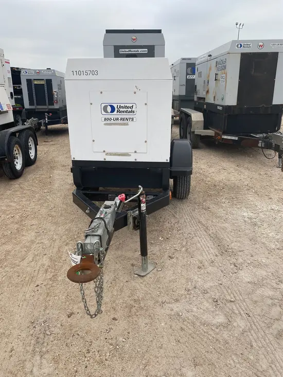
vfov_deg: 67.3
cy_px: 188
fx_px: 283
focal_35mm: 26
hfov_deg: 53.1
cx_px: 142
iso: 32
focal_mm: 4.25
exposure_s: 1/549
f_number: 1.8
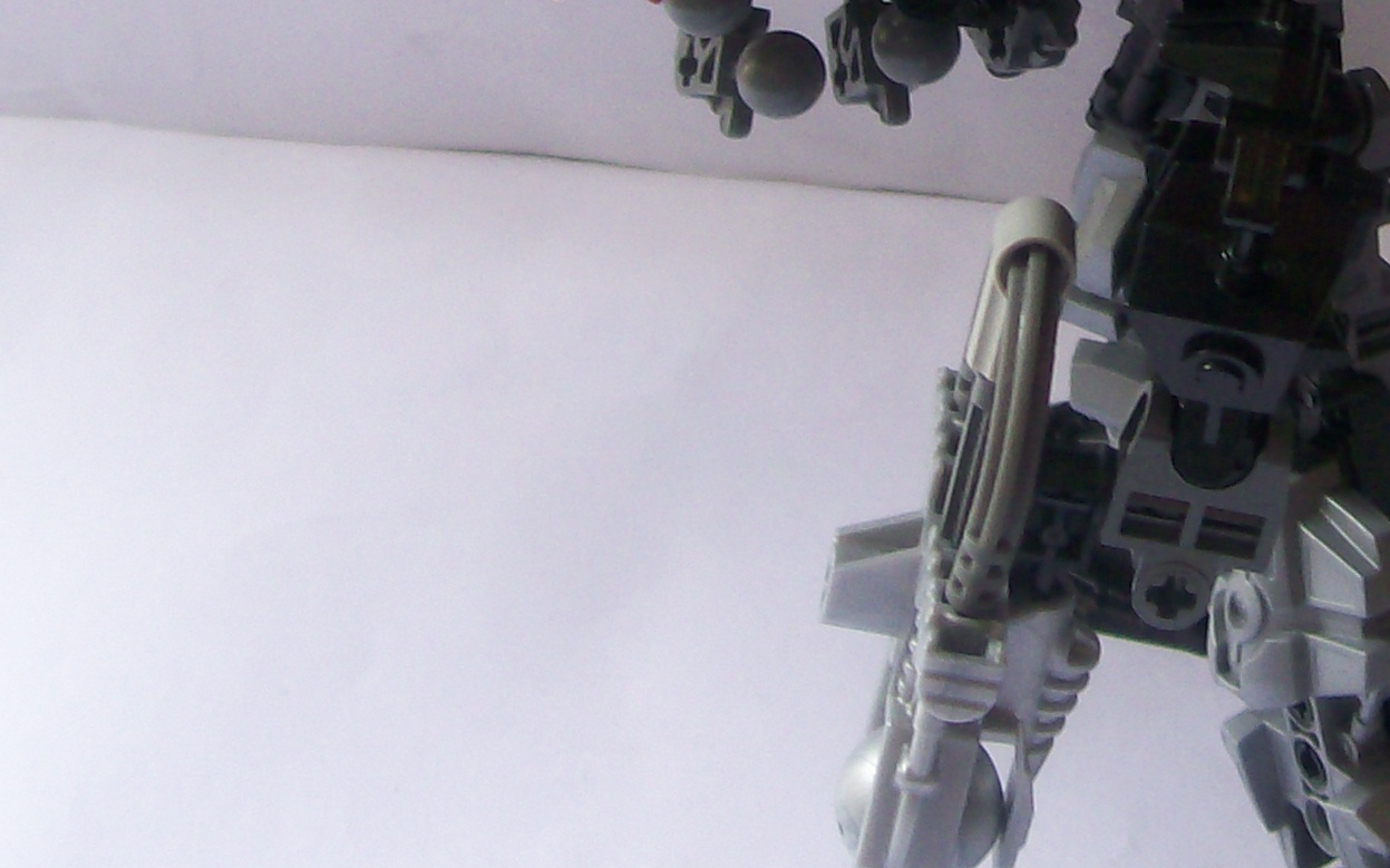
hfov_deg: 21.8
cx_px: 1141
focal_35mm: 94
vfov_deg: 13.7
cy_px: -36
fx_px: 3560
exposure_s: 1/74.9
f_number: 2.7
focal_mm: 6
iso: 80
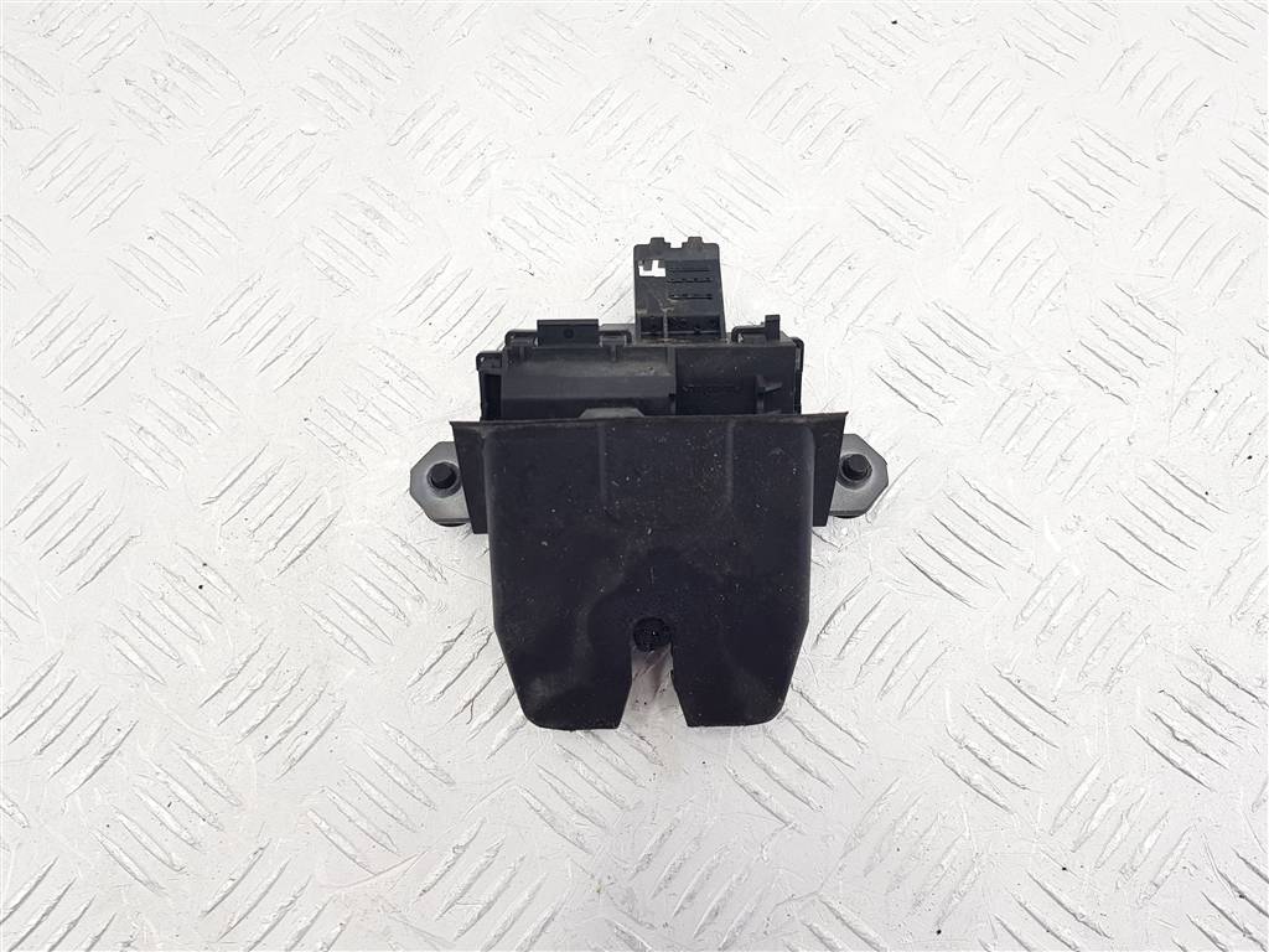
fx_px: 953
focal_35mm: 26
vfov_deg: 53.1
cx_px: 634
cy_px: 476
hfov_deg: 67.3
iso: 50
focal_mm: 4.2
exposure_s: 1/50
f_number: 1.7
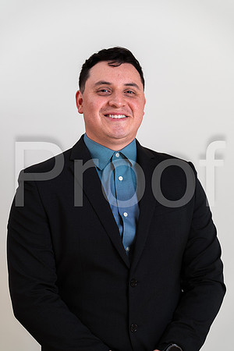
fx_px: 829
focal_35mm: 85
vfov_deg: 23.9
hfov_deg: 16.1
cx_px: 117
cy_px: 176
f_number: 2.8
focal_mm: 85
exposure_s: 1/160
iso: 50
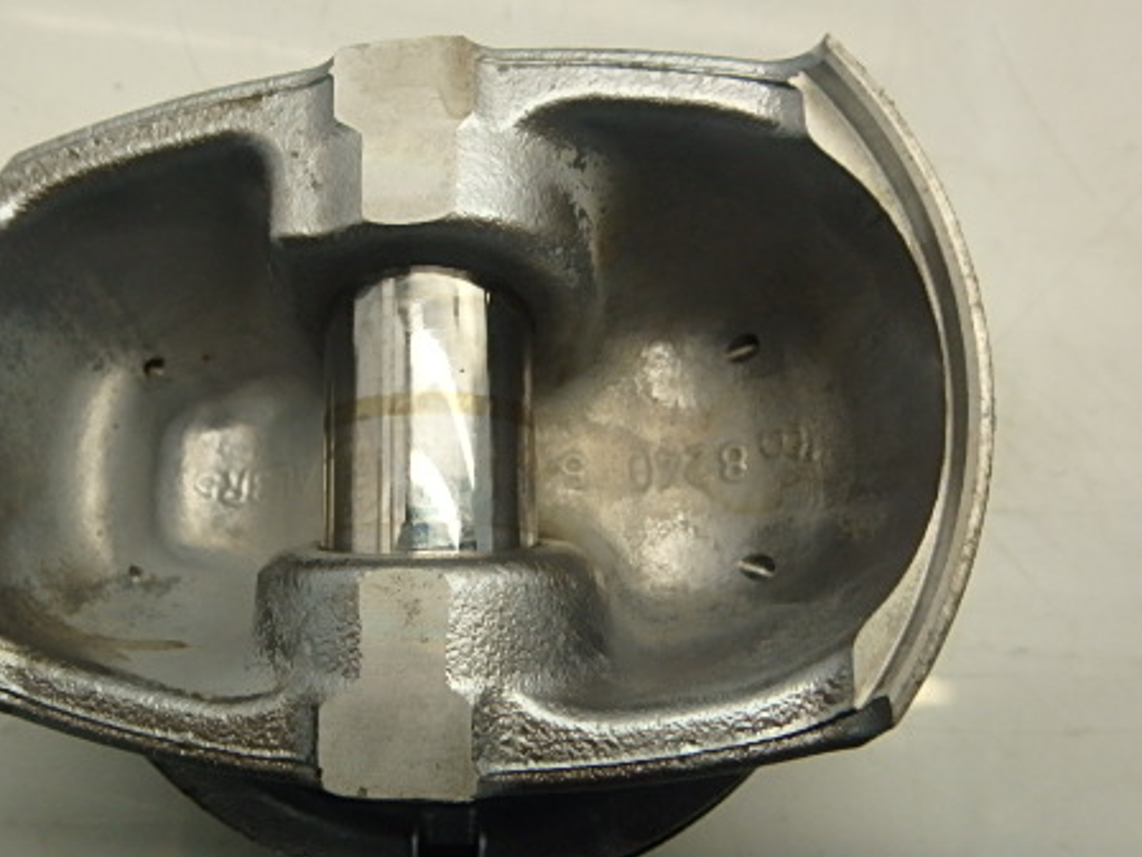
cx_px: 405
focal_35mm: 30
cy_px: 477
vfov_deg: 46.7
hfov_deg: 58.9
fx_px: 990
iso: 160
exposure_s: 1/50
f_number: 3.5
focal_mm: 3.7
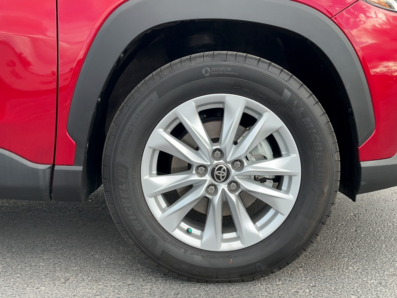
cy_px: 149
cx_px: 198
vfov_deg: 46.8
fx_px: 344
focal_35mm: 30
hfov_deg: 60.0
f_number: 1.8
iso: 20
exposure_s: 1/163
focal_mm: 3
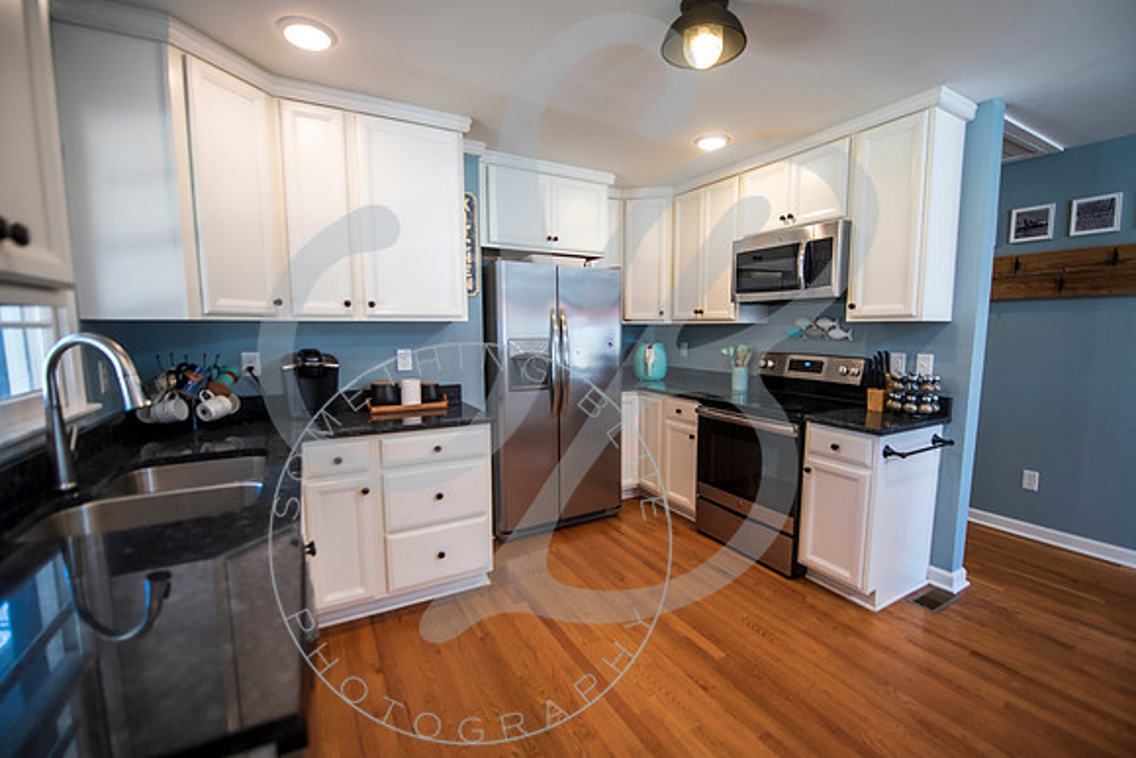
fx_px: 470
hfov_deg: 100.7
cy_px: 380
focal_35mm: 15
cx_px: 589
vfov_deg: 77.7
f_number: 2.8
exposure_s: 1/200
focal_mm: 14
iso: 800
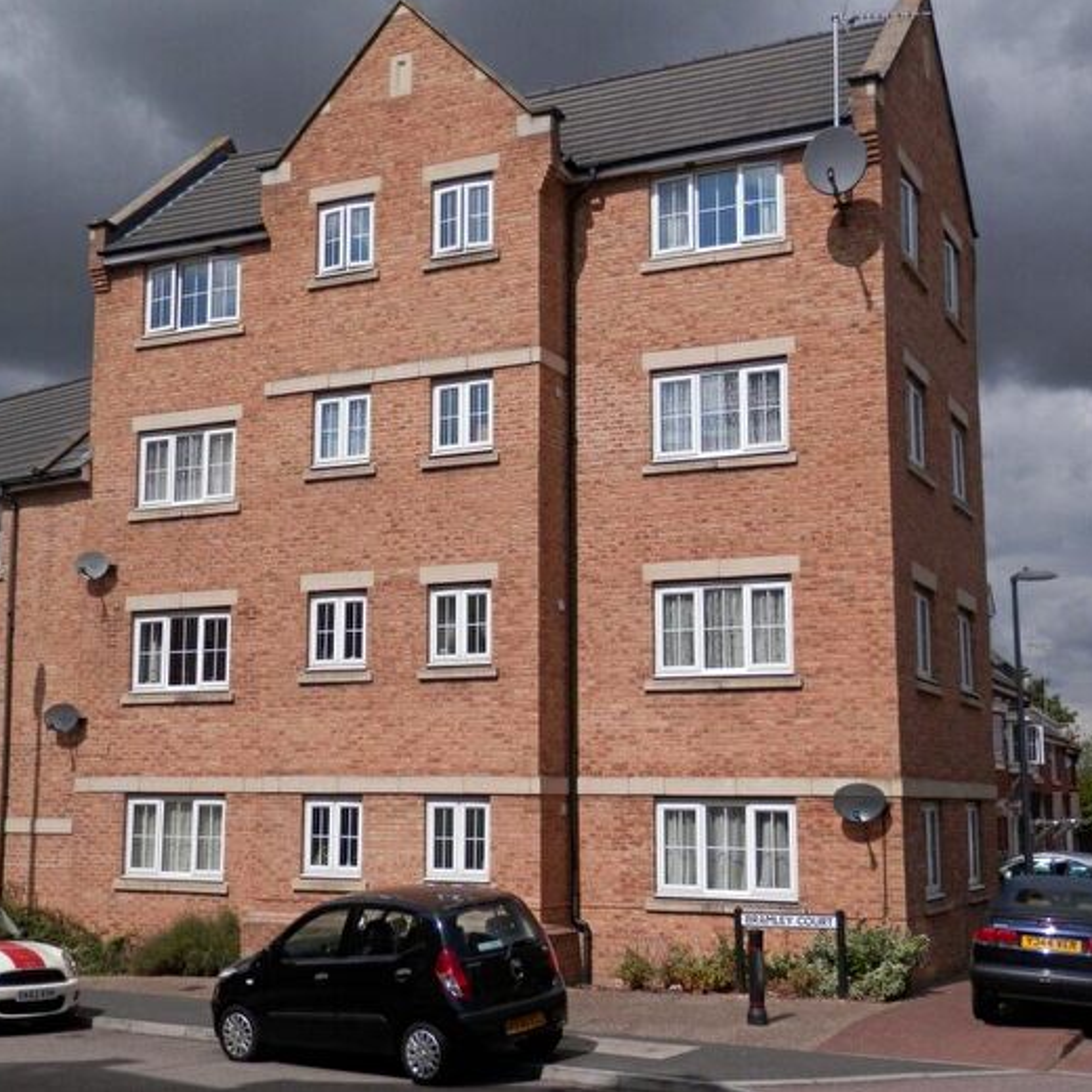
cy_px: 545
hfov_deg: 38.2
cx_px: 460
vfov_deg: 38.3
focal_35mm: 44
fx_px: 1570
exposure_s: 1/400
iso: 160
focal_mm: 6.6
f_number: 10.1
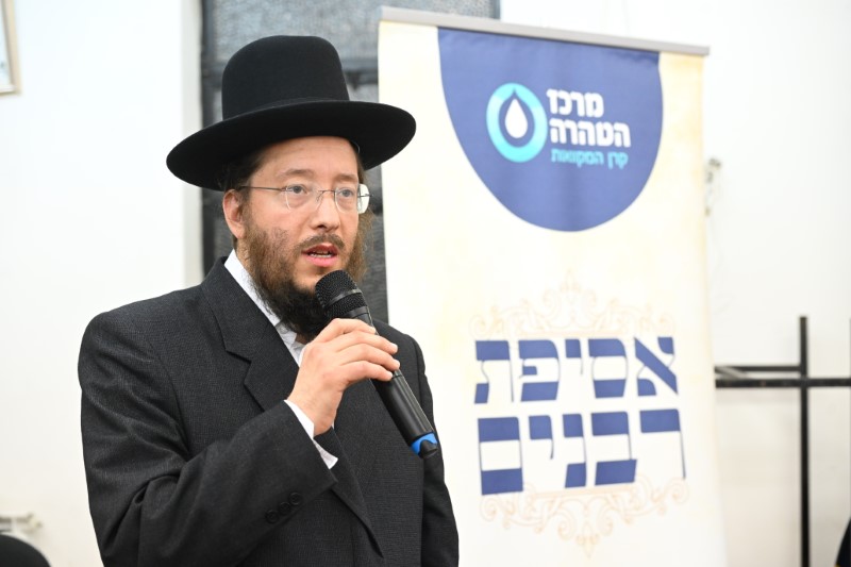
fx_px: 1772
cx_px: 426
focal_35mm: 75
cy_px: 284
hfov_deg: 27.0
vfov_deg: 18.2
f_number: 4.5
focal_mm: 75
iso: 3200
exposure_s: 1/160
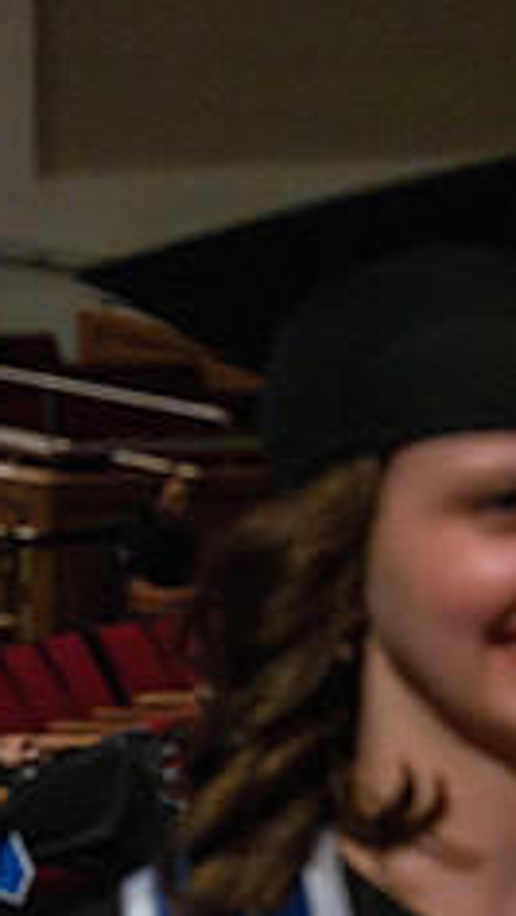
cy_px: 637
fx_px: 4639
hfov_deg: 6.2
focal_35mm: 191
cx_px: -610
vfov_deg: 11.3
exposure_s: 1/320
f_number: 5
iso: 6400
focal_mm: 70
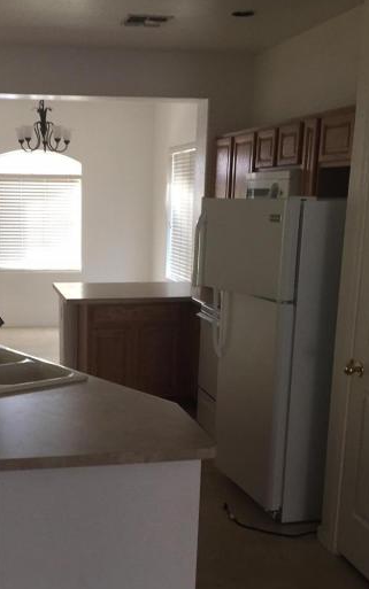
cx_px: 107
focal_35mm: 46
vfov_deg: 43.1
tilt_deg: -15.1
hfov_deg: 27.7
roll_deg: -0.2
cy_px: 375
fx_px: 740
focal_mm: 4.15
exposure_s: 1/30
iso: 125
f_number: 2.2
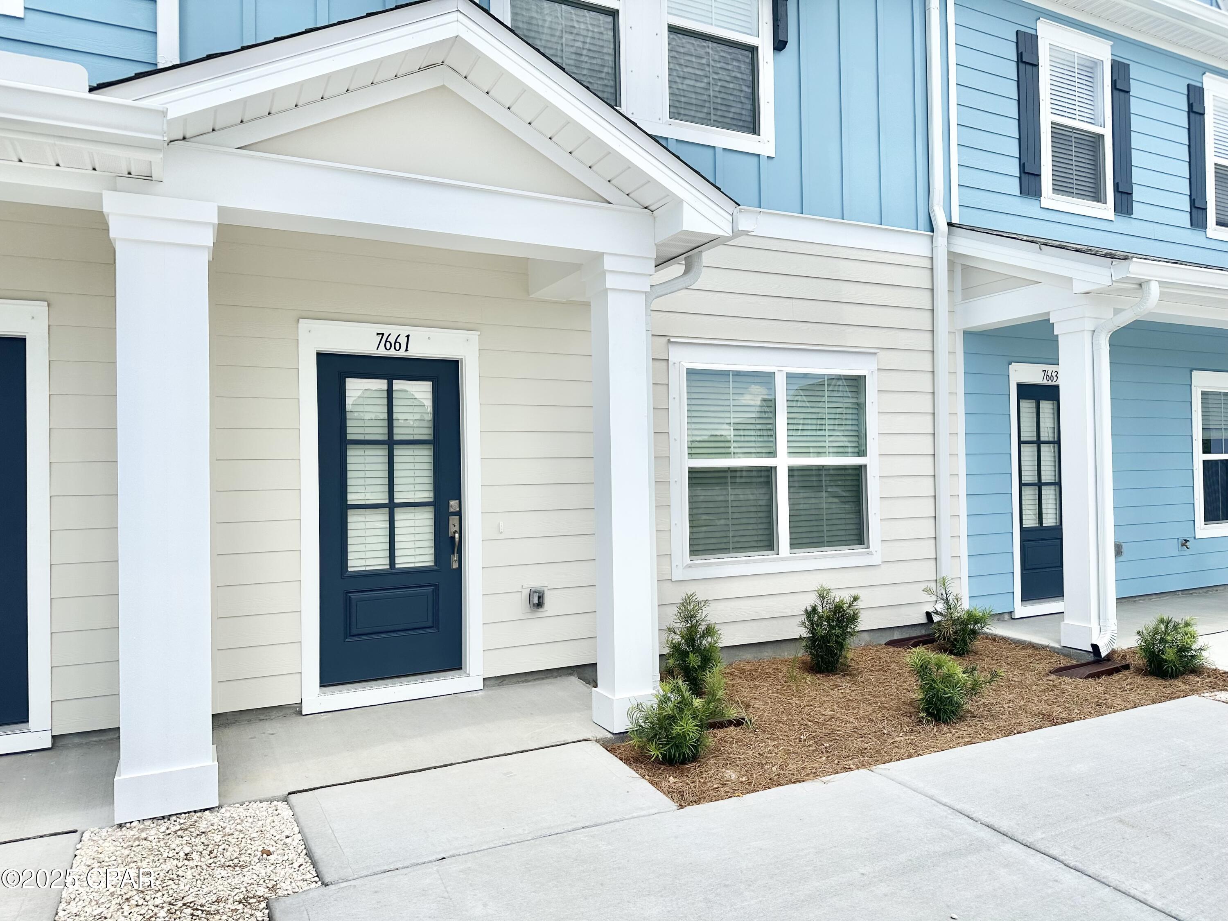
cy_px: 460
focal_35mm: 24
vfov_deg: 56.8
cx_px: 614
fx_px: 851
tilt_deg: +1.2
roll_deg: +0.8
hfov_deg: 71.6
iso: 80
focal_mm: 6.86
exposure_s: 1/5000
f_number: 1.78
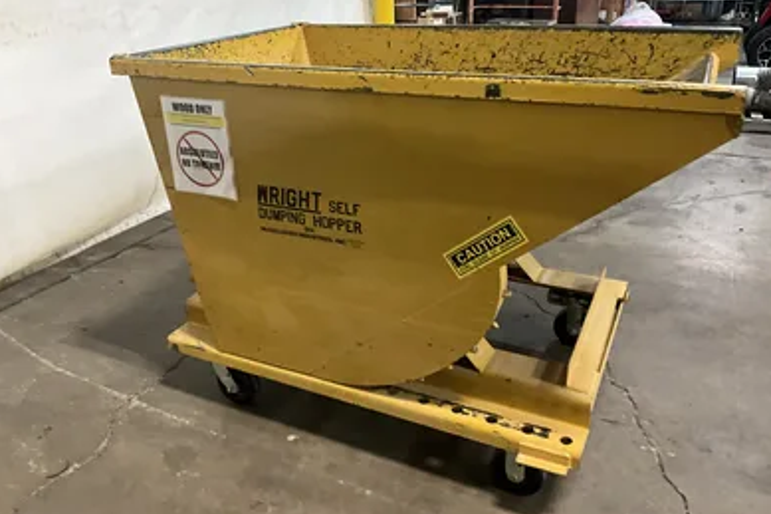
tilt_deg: -22.2
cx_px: 385
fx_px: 664
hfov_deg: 60.3
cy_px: 230
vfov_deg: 42.2
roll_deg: +2.4
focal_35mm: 31
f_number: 1.8
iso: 320
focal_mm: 3
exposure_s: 1/30
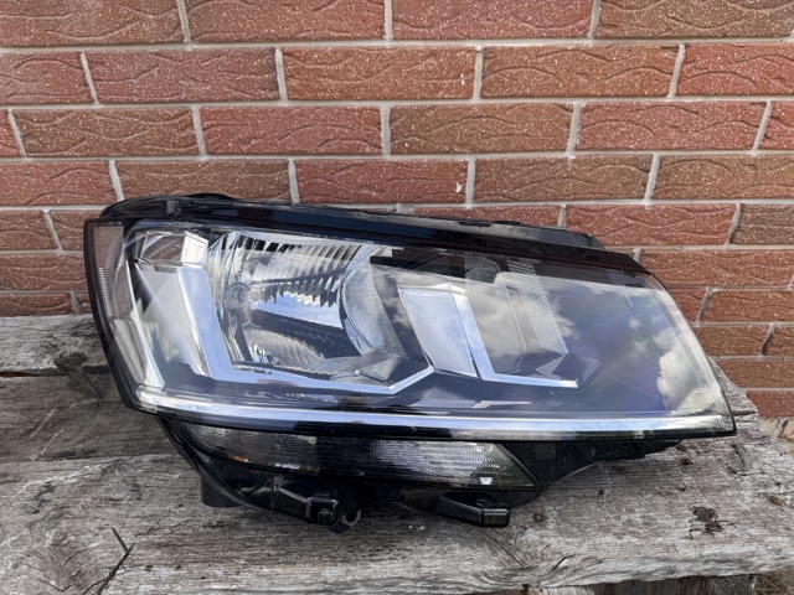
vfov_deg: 56.8
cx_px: 397
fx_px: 550
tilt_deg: -32.0
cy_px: 298
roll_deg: +1.0
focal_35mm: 24
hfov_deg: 71.6
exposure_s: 1/912
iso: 80
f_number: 1.78
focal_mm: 6.76
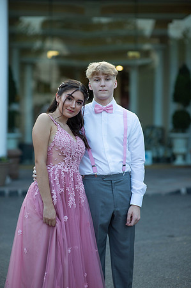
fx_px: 678
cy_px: 144
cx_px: 96
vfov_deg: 23.9
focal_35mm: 85
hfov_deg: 16.0
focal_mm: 85
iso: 250
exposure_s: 1/1000
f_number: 2
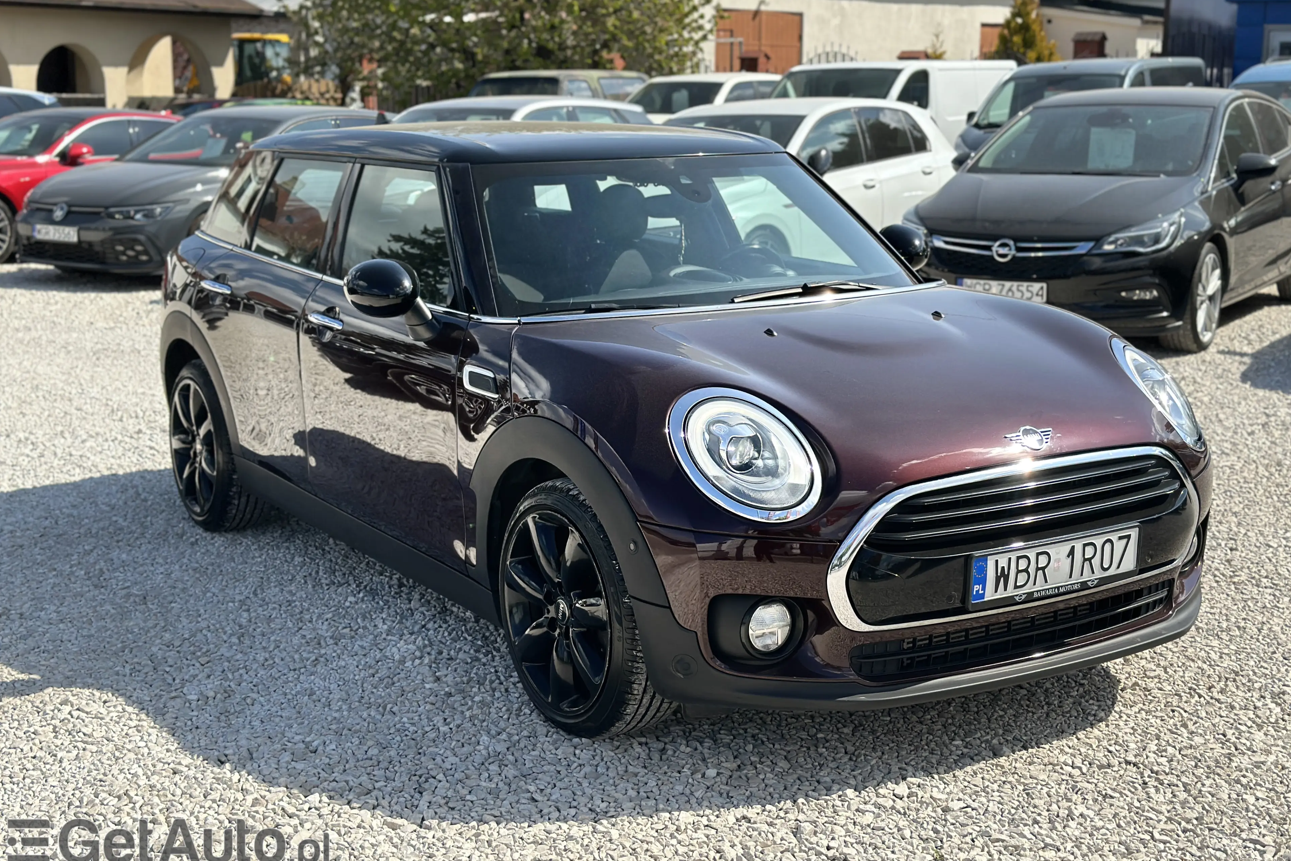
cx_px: 645
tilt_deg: -9.7
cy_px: 395
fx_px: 1793
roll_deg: -0.1
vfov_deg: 27.0
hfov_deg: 39.6
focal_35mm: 50
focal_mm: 6.86
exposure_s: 1/3472
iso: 80
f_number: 1.78
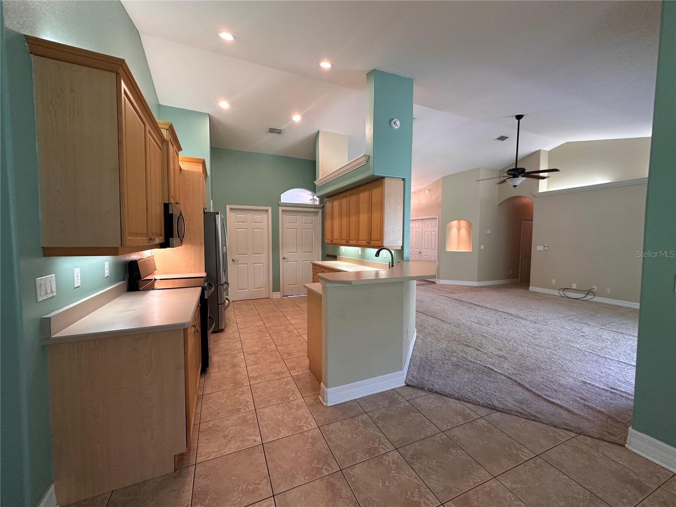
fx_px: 273
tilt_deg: -2.3
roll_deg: -1.3
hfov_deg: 102.1
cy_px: 254
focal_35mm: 14
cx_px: 338
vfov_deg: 85.7
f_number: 2.2
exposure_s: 1/60
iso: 160
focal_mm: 2.22
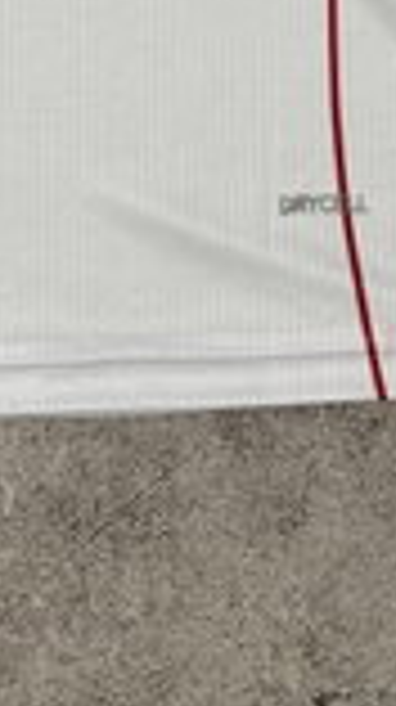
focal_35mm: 192
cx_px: -45
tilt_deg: -85.7
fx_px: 3594
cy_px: -456
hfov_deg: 6.3
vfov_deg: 10.7
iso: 125
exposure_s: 1/50
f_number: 1.6
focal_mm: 5.96
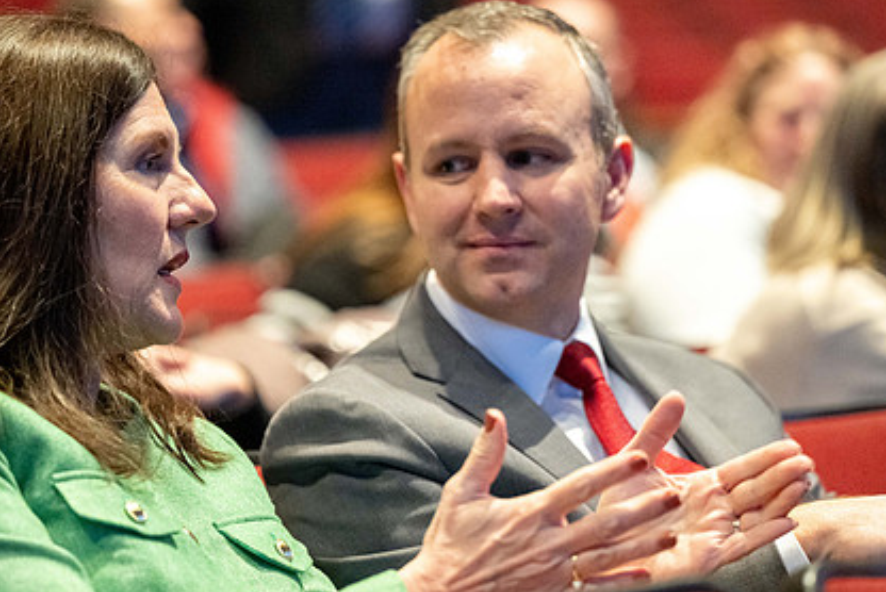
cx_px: 411
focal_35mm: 188
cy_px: 261
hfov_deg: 10.9
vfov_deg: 7.3
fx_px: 4630
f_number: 2.8
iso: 10000
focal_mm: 135
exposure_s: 1/100
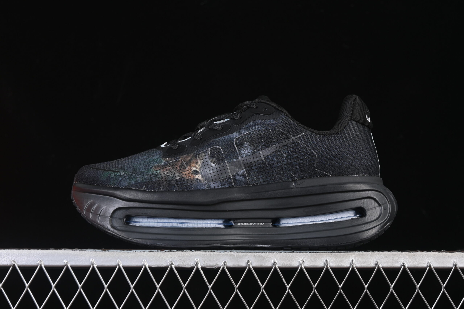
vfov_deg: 18.2
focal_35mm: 75
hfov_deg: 27.0
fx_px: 967
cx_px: 232
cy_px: 154
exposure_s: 1/50
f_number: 6.3
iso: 160
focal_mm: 50
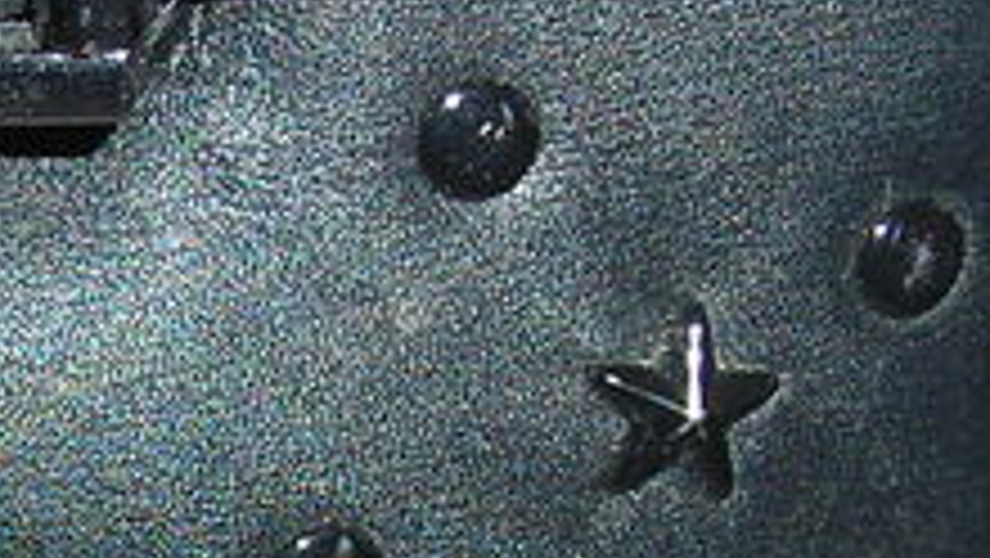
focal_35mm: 188
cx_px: -54
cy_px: 666
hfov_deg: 11.3
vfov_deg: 6.4
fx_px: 4938
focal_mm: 6.3
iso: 50
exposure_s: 1/60.1
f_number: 3.2
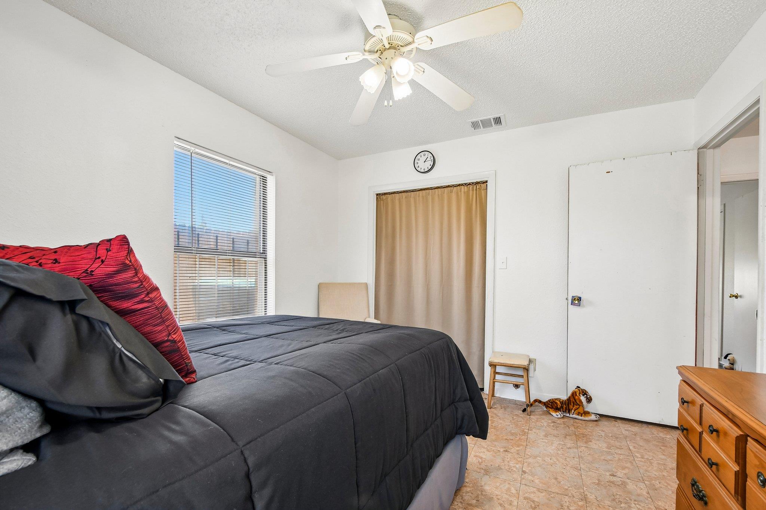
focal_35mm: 15
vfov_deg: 77.3
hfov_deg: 100.4
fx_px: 319
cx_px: 383
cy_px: 255
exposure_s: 1/25
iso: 400
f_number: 8
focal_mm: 10
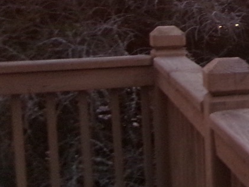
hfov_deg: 15.7
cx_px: 457
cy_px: 37
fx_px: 762
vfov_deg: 13.9
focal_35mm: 106
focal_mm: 5.1
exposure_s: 1/25
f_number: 3.9
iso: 400
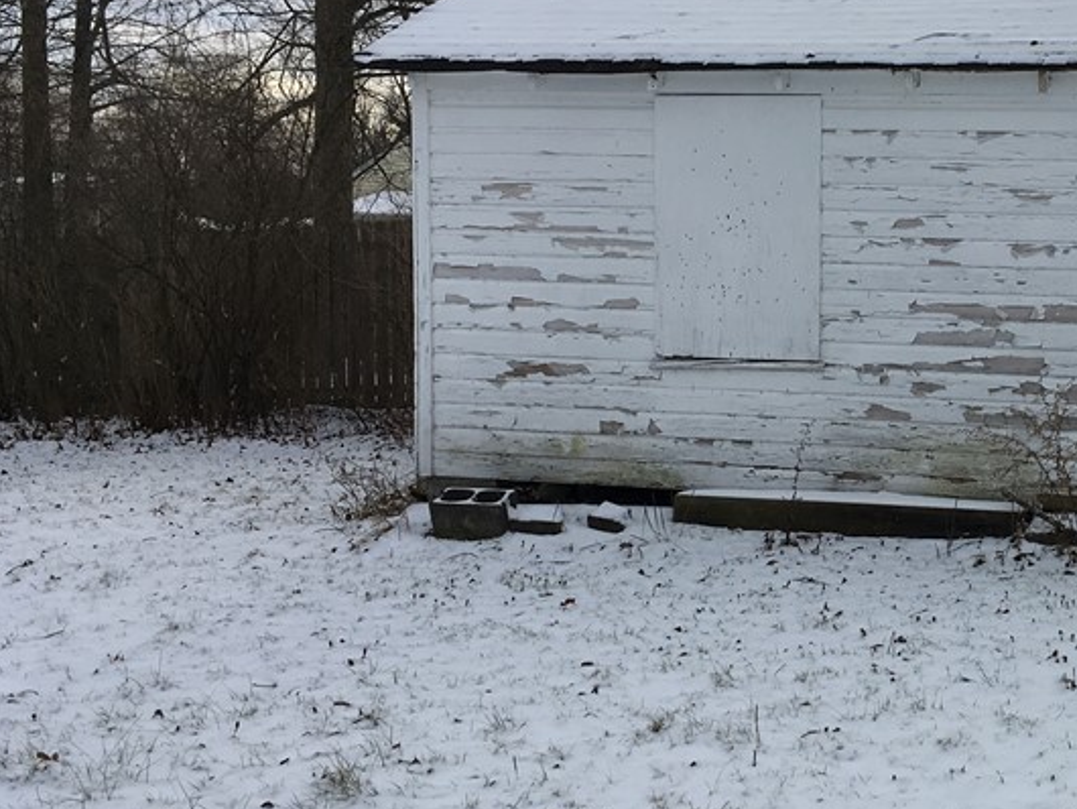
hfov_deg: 32.7
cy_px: 429
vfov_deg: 26.1
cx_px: 955
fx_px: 1743
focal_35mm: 56
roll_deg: -2.5
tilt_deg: -4.4
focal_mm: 4.15
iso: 25
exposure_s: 1/1672
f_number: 2.2
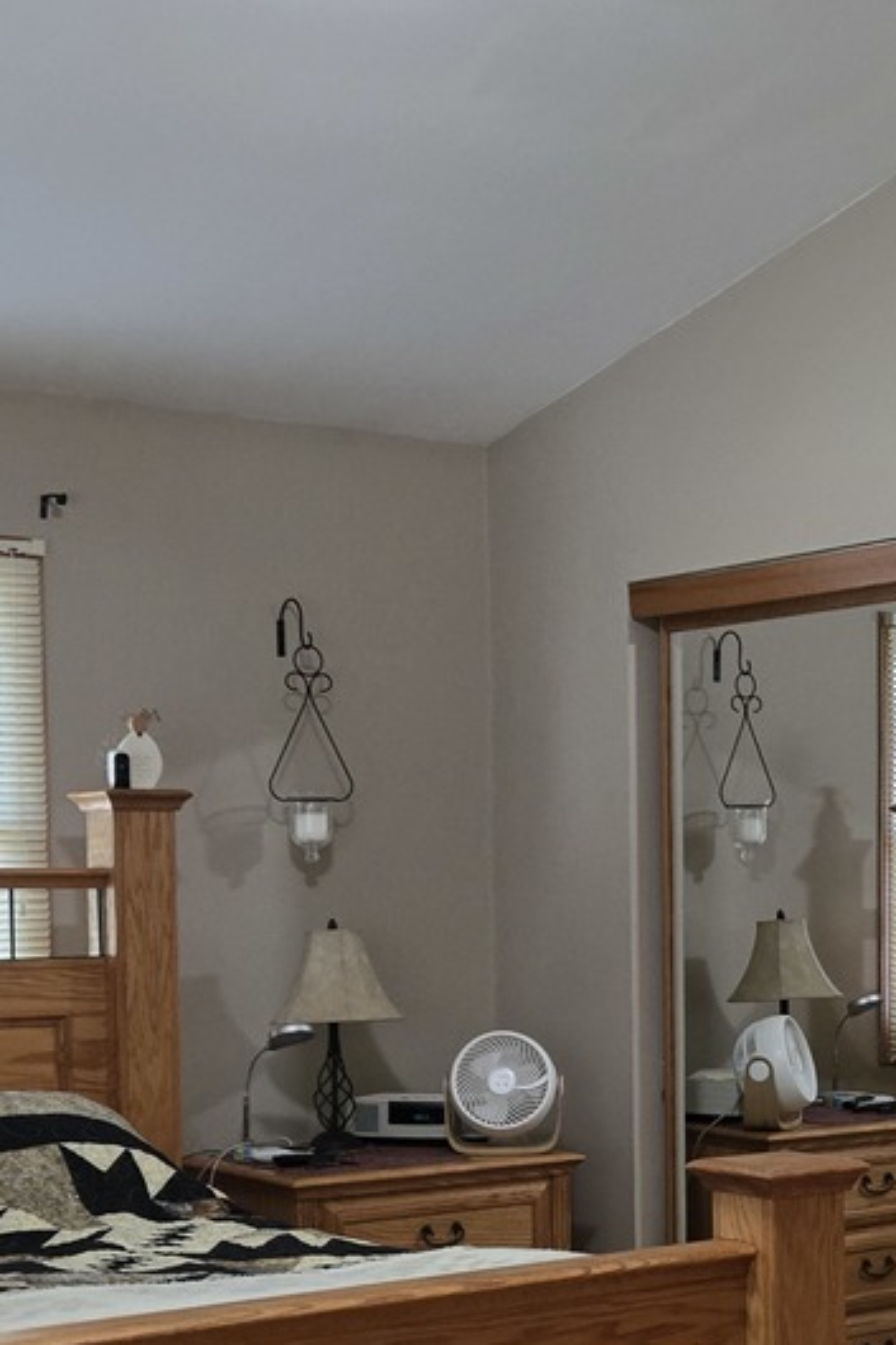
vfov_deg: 30.6
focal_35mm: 65
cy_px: 959
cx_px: 751
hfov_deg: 20.6
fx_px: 2428
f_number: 1.8
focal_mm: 5.4
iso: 500
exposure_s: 1/120
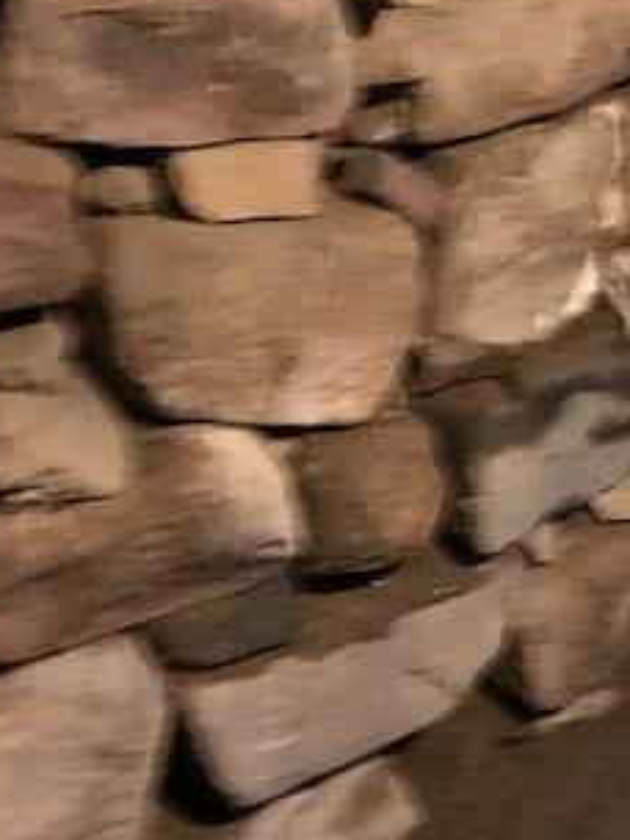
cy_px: 290
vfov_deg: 32.5
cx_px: 544
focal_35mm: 59
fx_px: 1432
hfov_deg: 24.2
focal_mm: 3.99
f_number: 1.8
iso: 125
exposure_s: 1/4
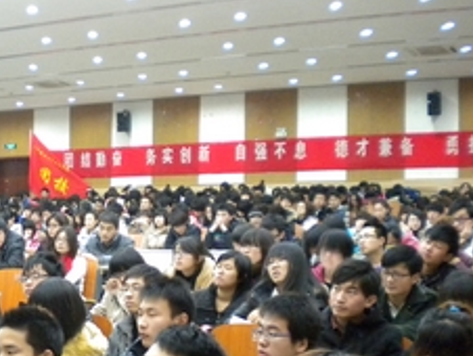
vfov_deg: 22.3
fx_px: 889
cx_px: 54
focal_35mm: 65
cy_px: 294
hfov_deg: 28.7
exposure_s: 1/8.8
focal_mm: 6.3
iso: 750
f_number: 3.1
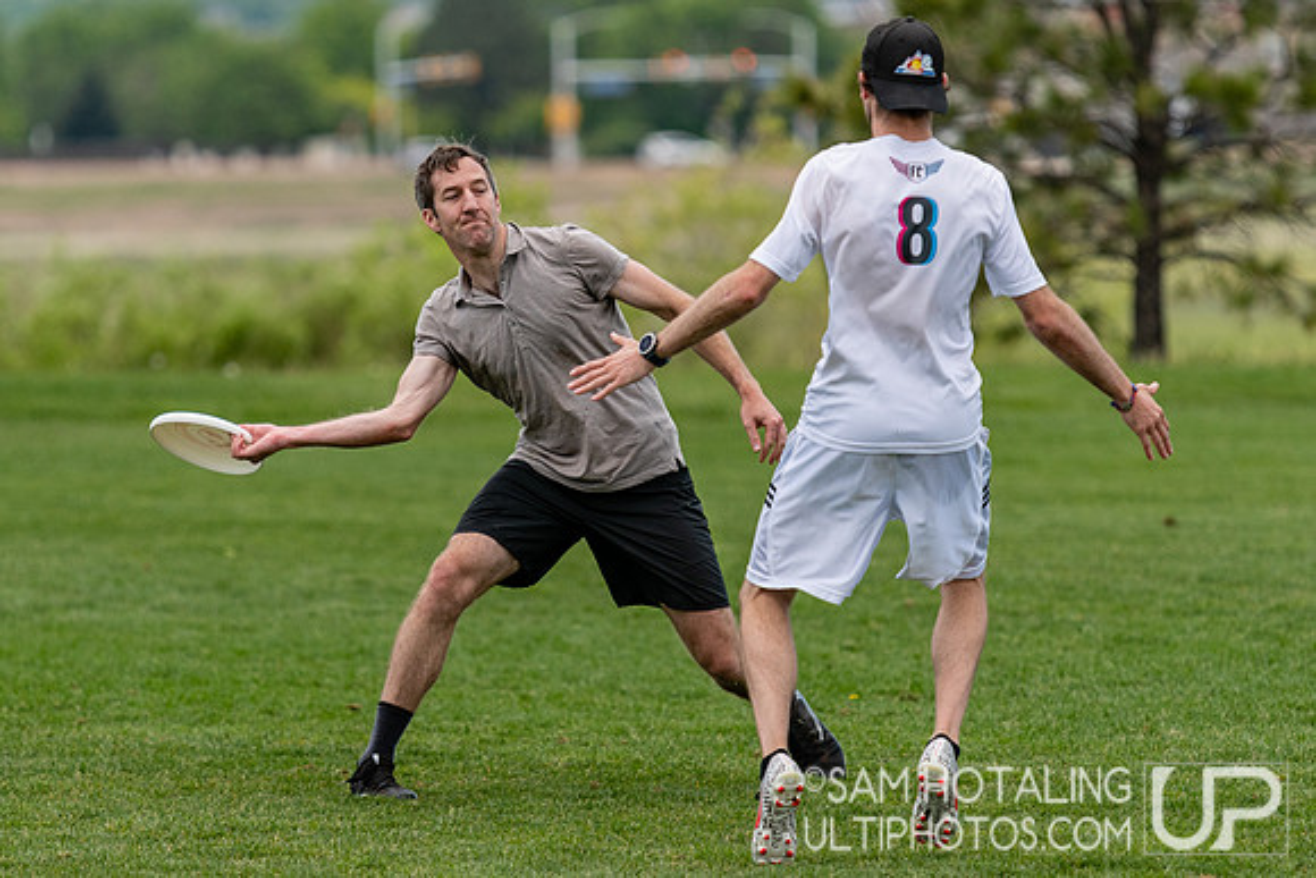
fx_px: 15952
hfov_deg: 4.7
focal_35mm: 436
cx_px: 525
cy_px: 424
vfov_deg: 3.2
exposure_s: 1/2000
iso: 100
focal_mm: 200
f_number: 2.8
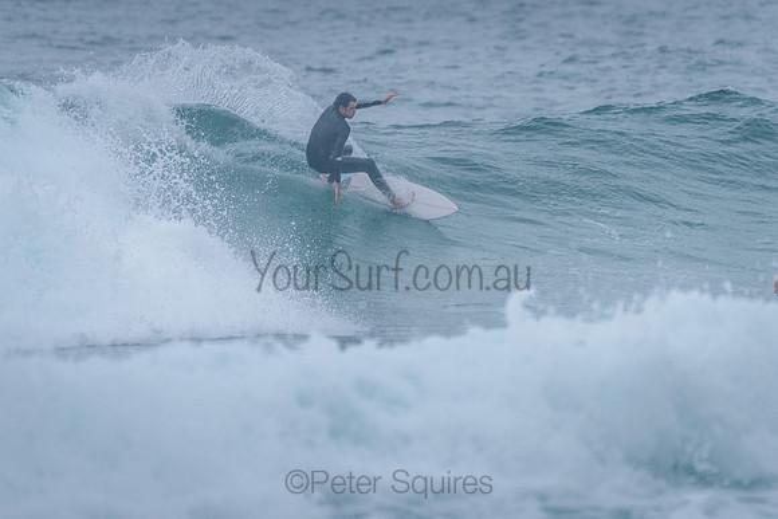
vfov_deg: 2.2
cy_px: 202
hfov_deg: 3.4
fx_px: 13245
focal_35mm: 613
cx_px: 390
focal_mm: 500
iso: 500
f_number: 5.6
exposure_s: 1/1250
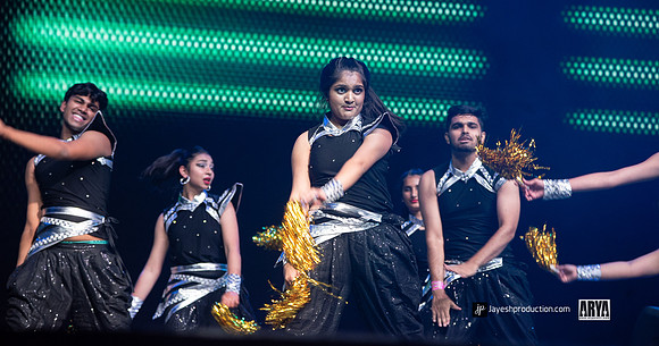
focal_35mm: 128
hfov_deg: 17.1
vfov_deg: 9.0
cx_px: 330
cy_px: 127
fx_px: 2196
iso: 1000
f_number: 4.5
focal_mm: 120
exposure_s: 1/200
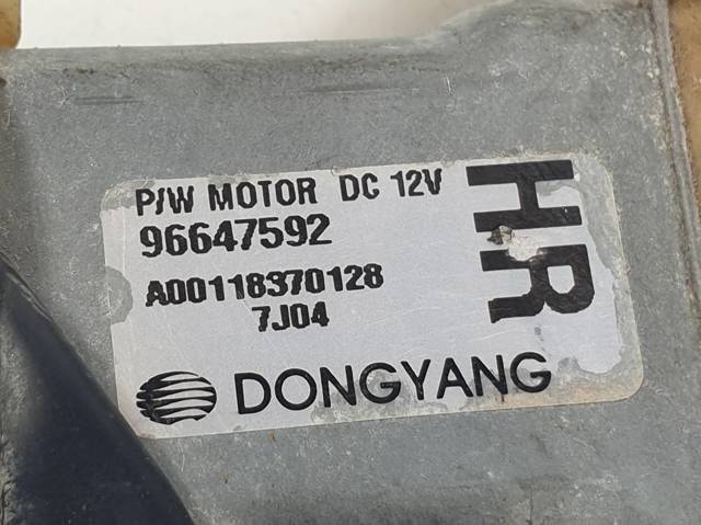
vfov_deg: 53.0
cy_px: 262
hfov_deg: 67.3
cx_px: 350
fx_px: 526
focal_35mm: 26
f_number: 2.4
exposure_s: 1/100
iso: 64
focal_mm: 4.3
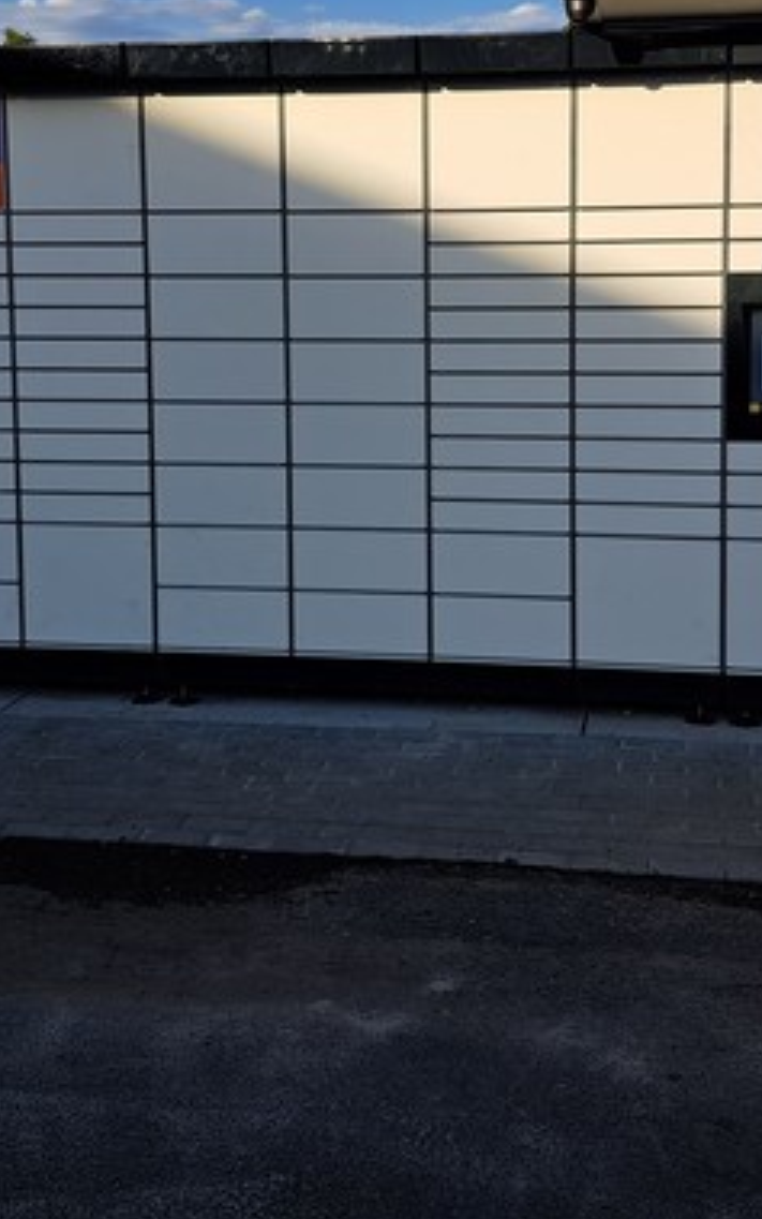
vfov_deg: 42.2
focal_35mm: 47
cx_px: 395
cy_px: 423
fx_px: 1561
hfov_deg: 27.4
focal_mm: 5.23
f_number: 1.8
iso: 50
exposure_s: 1/1642
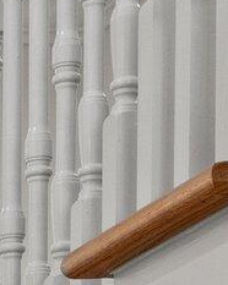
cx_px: -770
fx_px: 2162
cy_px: 780
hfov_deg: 5.2
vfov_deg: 7.0
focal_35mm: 256
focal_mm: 21
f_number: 10
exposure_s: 1/4
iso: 500
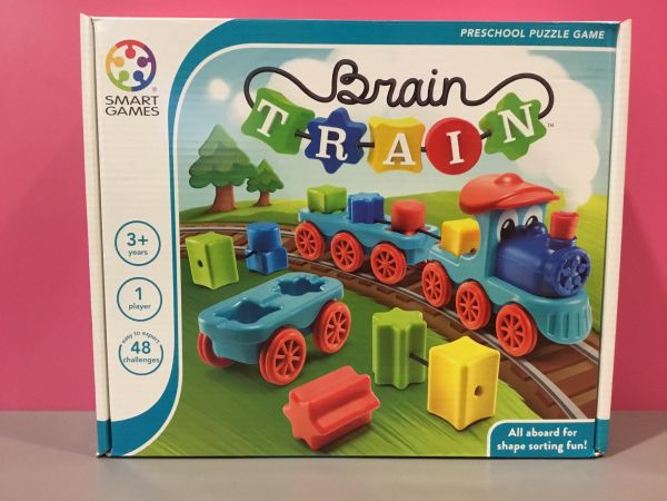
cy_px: 250
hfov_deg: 58.4
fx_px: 597
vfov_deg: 45.4
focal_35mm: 31
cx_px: 334
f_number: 2.4
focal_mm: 3.3
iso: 200
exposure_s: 1/25
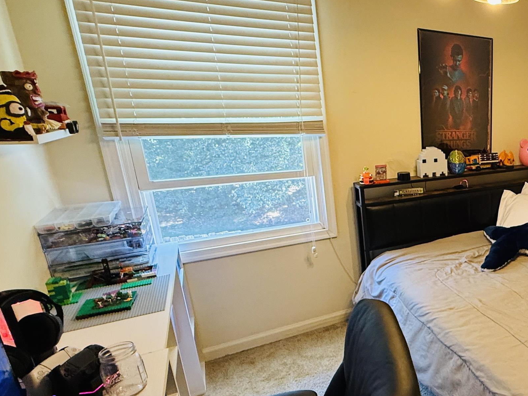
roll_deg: -0.8
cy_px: 214
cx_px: 502
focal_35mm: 27
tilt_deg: -14.9
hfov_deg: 54.2
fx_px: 412
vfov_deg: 51.3
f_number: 2.2
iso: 320
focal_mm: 2.22
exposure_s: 1/60
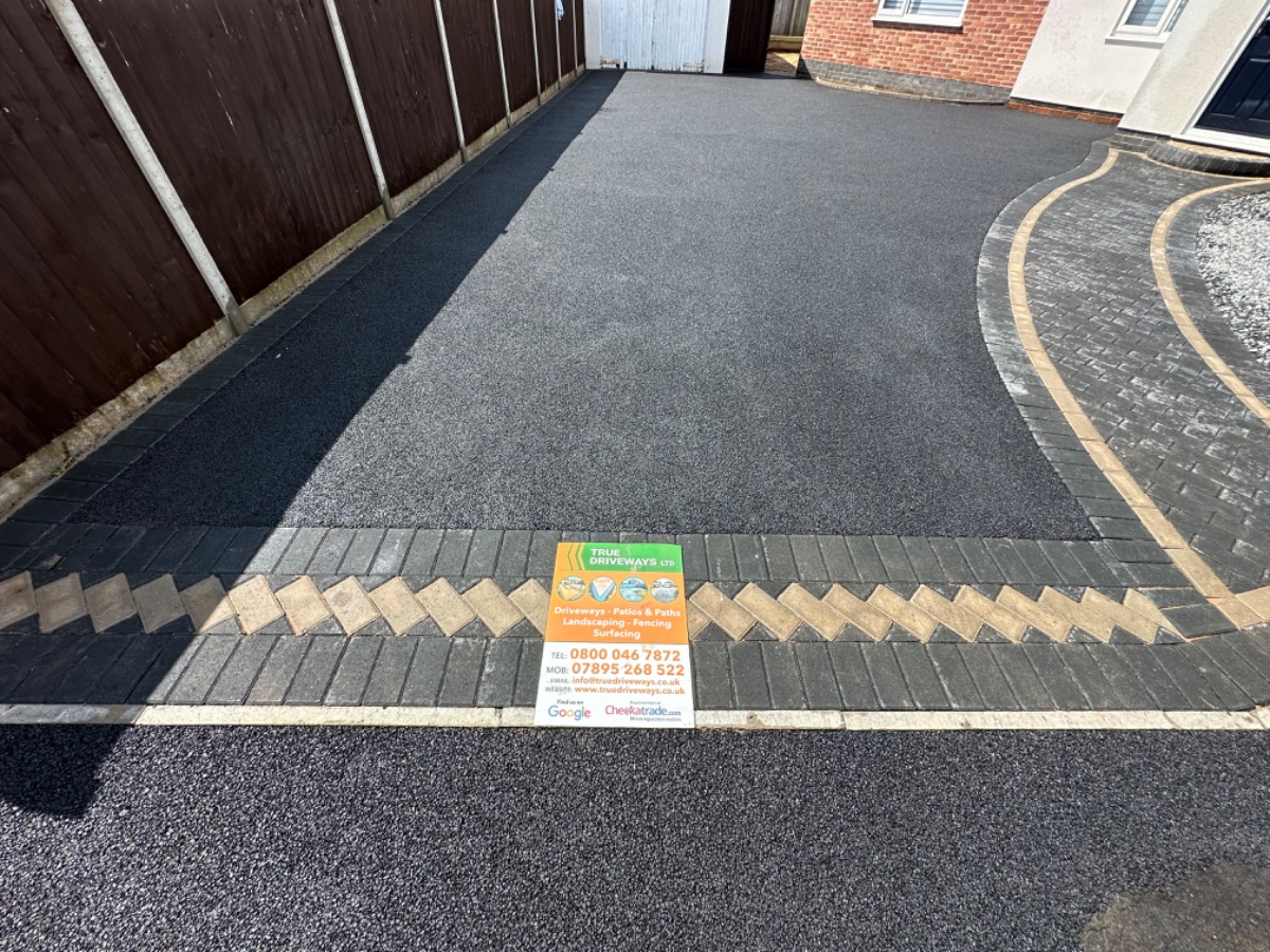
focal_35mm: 14
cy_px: 476
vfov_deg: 85.7
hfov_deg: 102.1
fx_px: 514
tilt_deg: -44.0
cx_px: 635
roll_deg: -2.9
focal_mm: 2.22
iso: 40
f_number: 2.2
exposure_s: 1/903
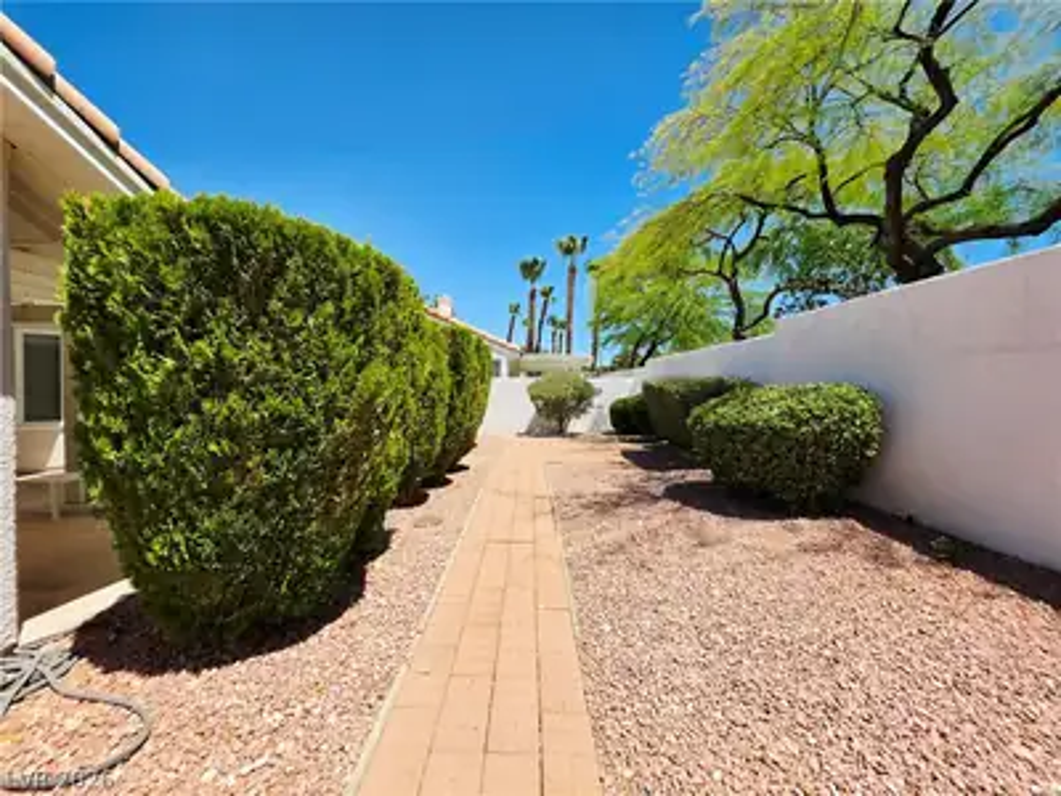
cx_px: 530
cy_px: 398
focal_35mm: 13
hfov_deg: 106.2
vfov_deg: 89.9
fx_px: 398
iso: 32
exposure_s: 1/2500
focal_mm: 2.2
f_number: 1.9
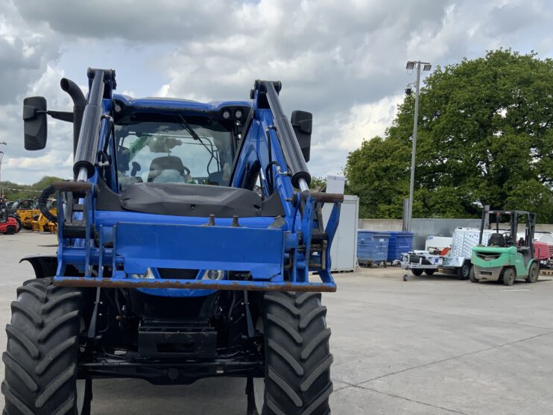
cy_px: 264
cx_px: 233
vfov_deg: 35.7
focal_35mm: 40
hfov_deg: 46.6
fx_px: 639
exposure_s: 1/1451
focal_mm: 3
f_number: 1.8
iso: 16
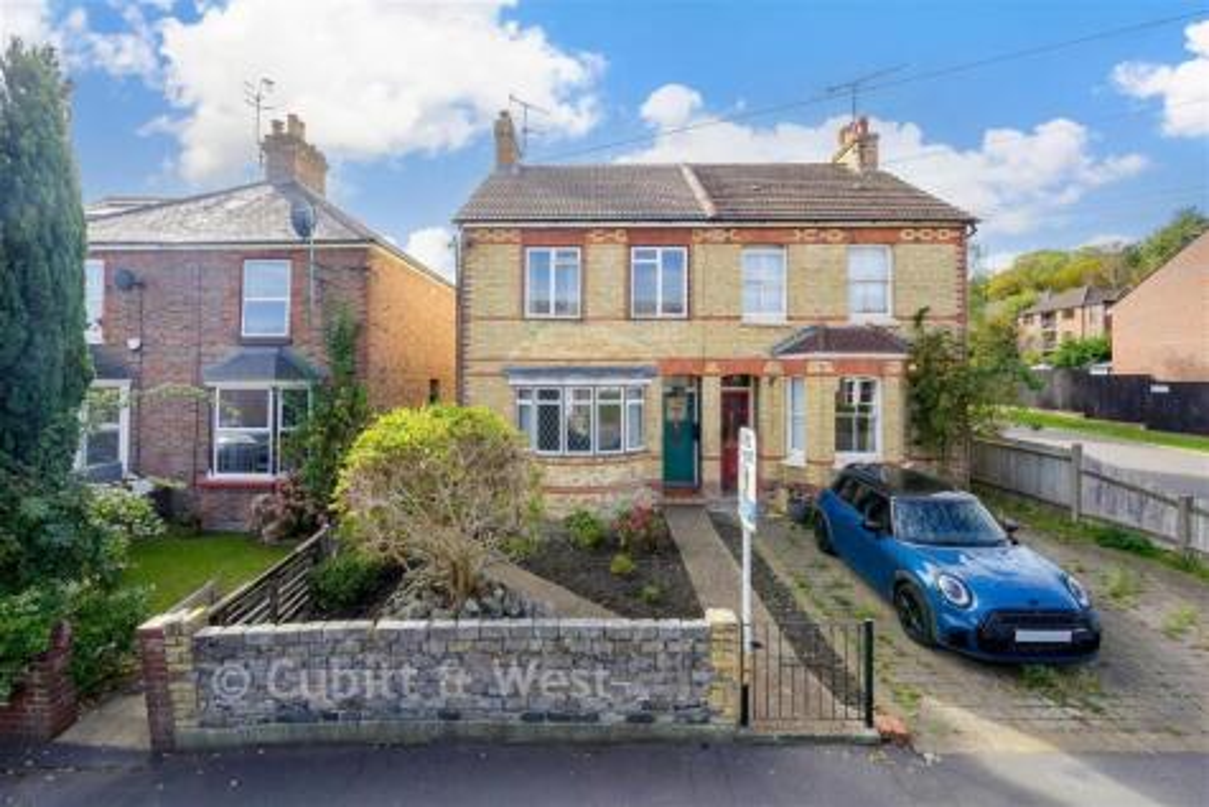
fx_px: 521
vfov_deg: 75.5
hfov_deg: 98.5
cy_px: 404
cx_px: 604
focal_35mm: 16
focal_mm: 15.5
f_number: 10
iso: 100
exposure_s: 1/80
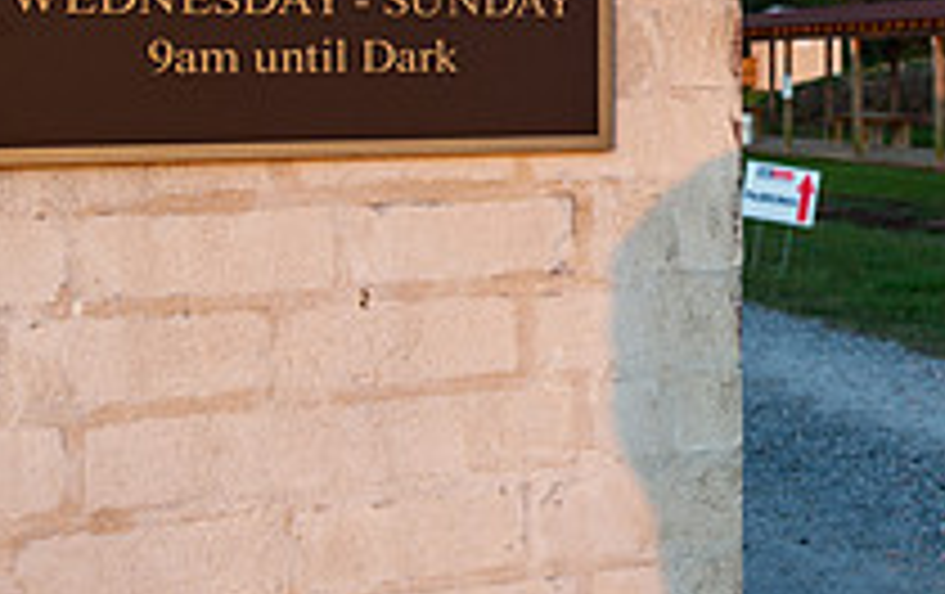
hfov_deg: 26.7
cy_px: 40
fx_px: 1883
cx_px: 932
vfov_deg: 17.6
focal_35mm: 73
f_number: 4.5
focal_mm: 26
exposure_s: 1/125
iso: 200
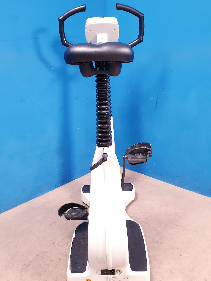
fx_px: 252
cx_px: 103
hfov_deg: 45.4
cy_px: 133
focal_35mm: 31
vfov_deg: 58.3
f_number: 2.4
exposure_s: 1/33
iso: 250
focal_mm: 4.3
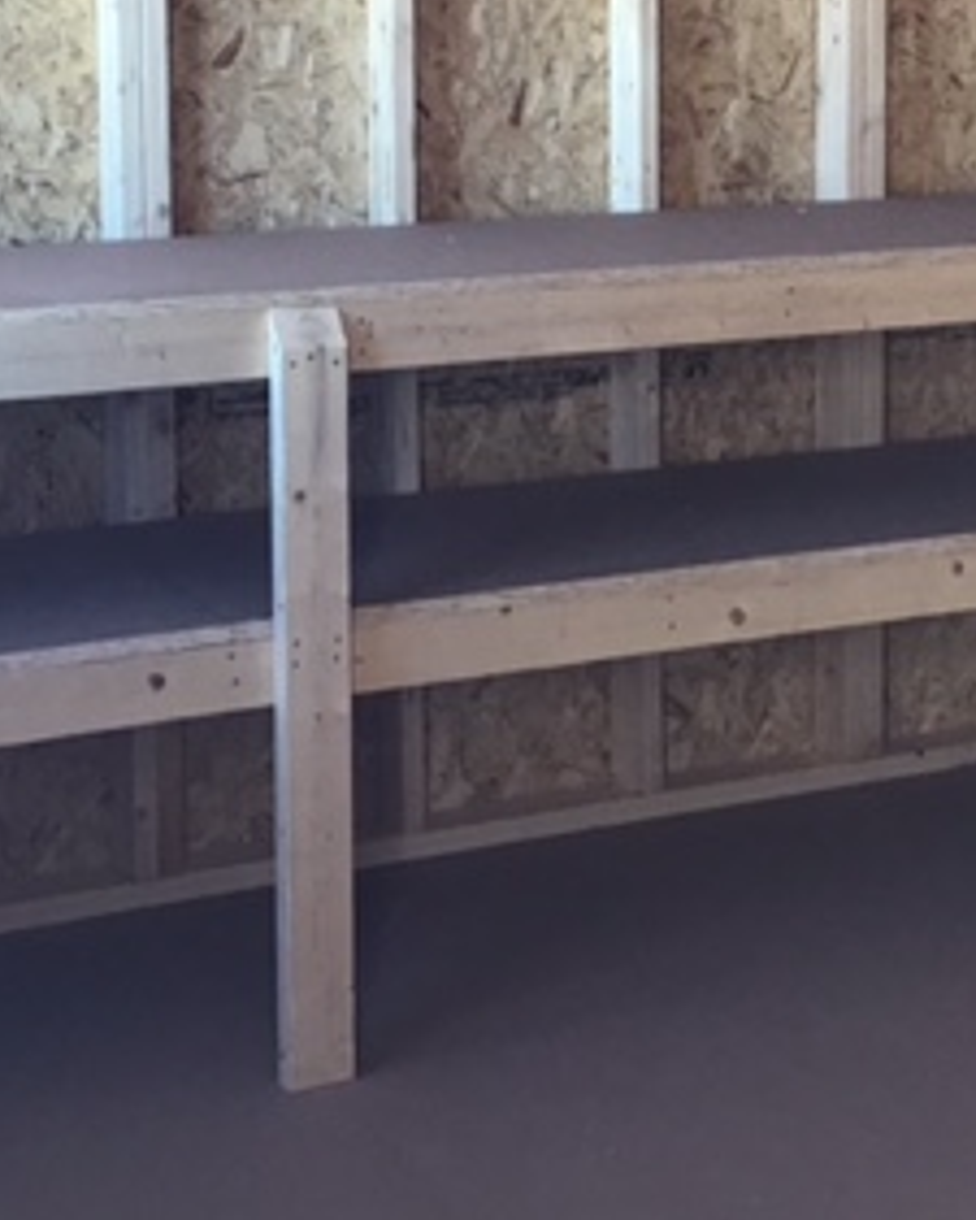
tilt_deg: -6.7
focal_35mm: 69
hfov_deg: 22.2
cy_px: 187
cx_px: 442
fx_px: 2490
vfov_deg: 26.8
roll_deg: -0.3
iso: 25
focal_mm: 3.3
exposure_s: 1/30
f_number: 2.4
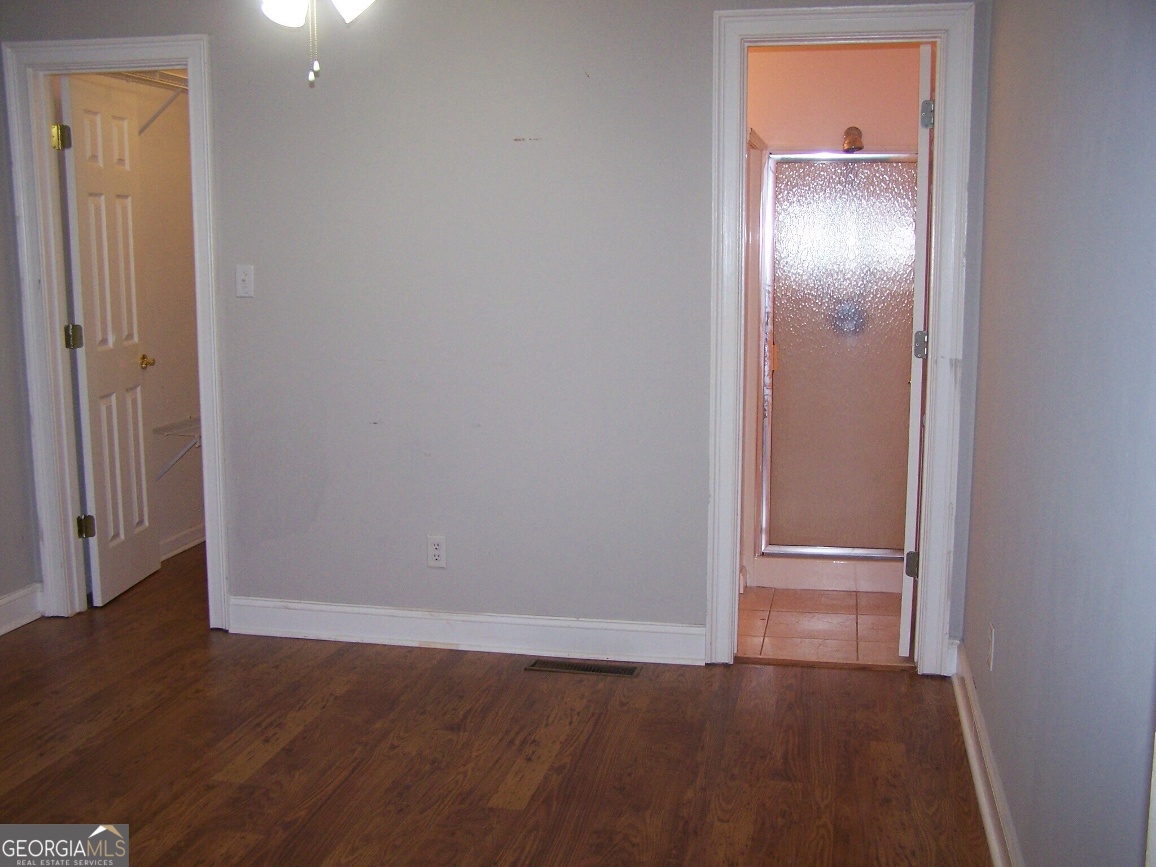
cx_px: 578
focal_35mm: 38
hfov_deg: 49.0
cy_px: 434
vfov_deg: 37.7
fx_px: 1269
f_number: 2.8
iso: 160
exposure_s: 1/60
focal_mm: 6.3
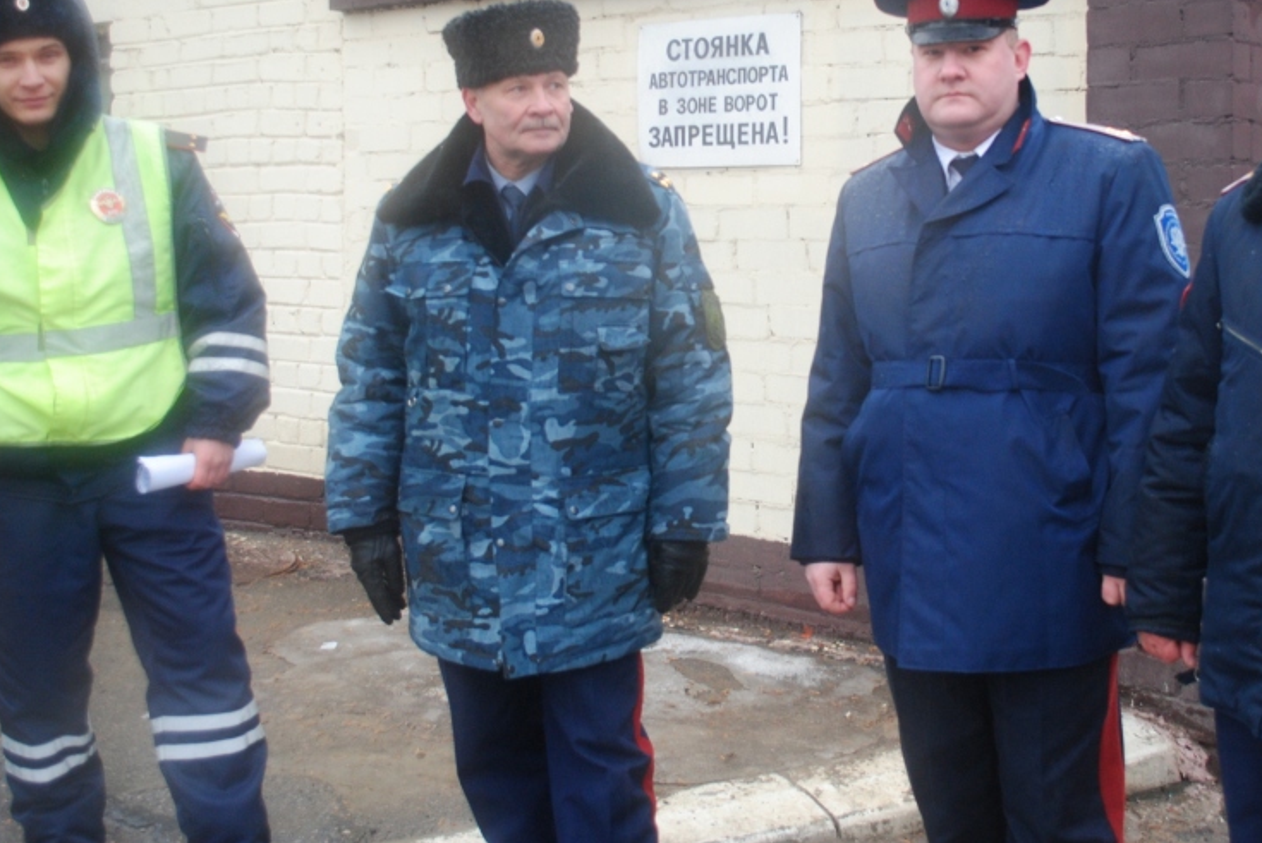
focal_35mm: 46
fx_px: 1613
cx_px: 792
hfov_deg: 42.4
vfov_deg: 29.1
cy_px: 277
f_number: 4
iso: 400
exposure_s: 1/40
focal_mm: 22
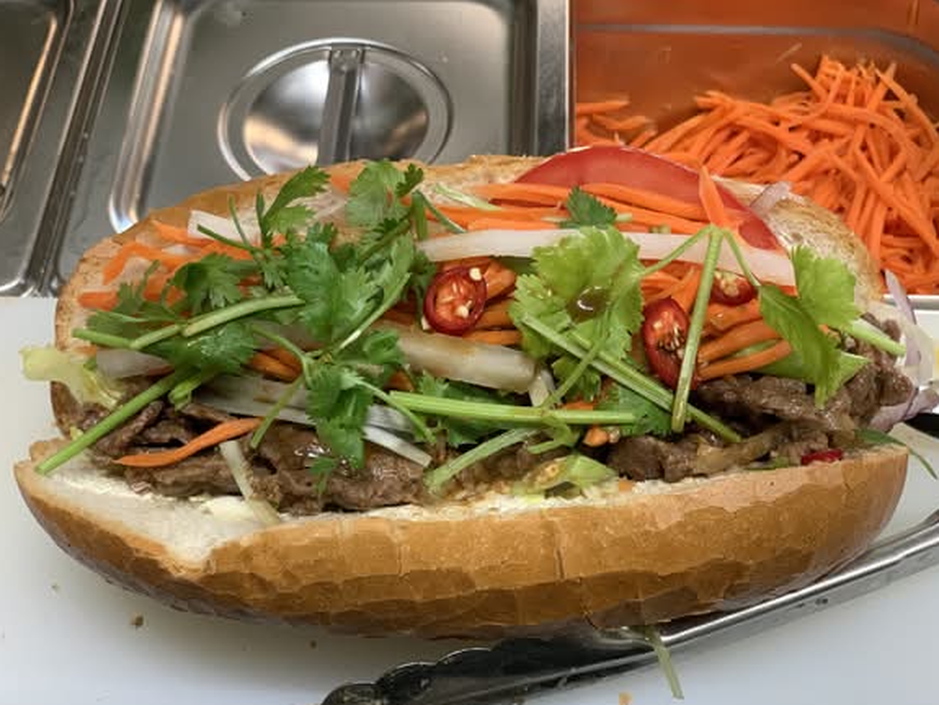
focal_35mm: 53
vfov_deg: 27.6
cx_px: 470
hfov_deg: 36.1
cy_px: 357
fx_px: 1439
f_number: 2.4
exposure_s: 1/50
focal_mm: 6
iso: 250
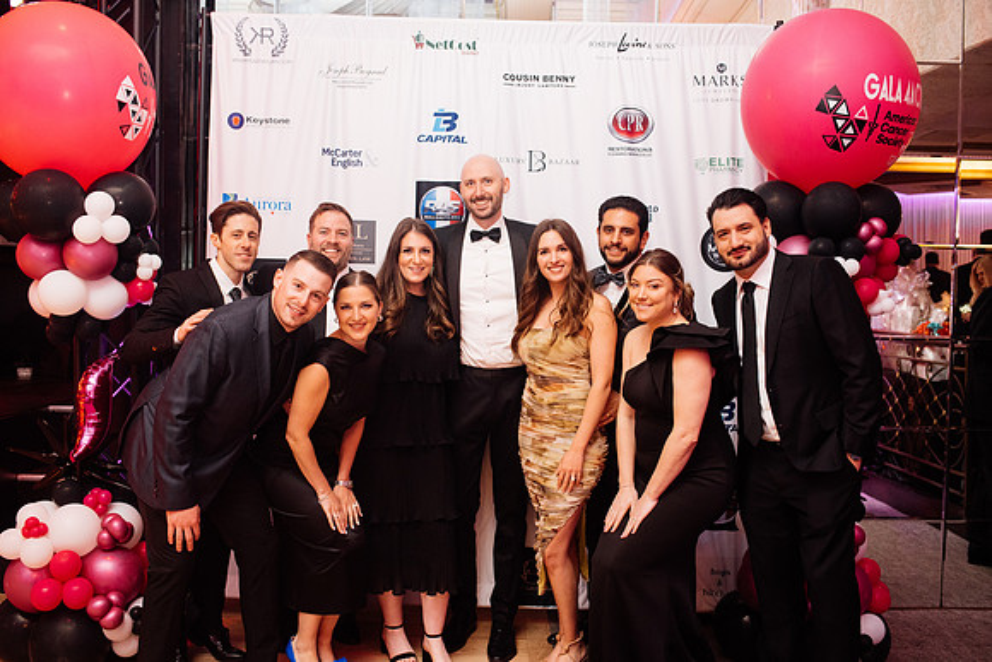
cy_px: 331
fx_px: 965
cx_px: 496
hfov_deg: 54.4
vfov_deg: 37.9
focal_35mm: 35
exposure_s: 1/200
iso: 2500
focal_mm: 35
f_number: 2.8
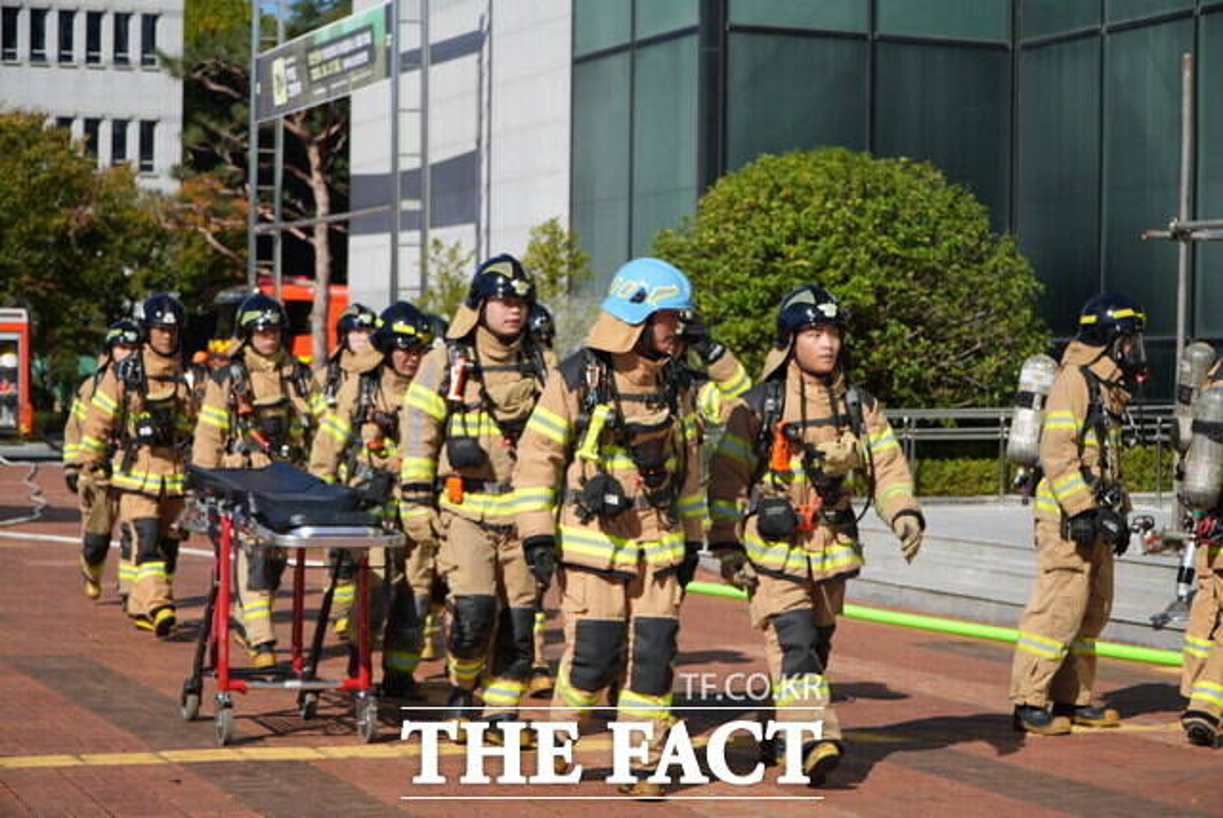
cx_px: 612
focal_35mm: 72
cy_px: 409
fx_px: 2448
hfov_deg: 28.0
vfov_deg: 19.0
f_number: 6.3
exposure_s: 1/500
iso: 100
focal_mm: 48
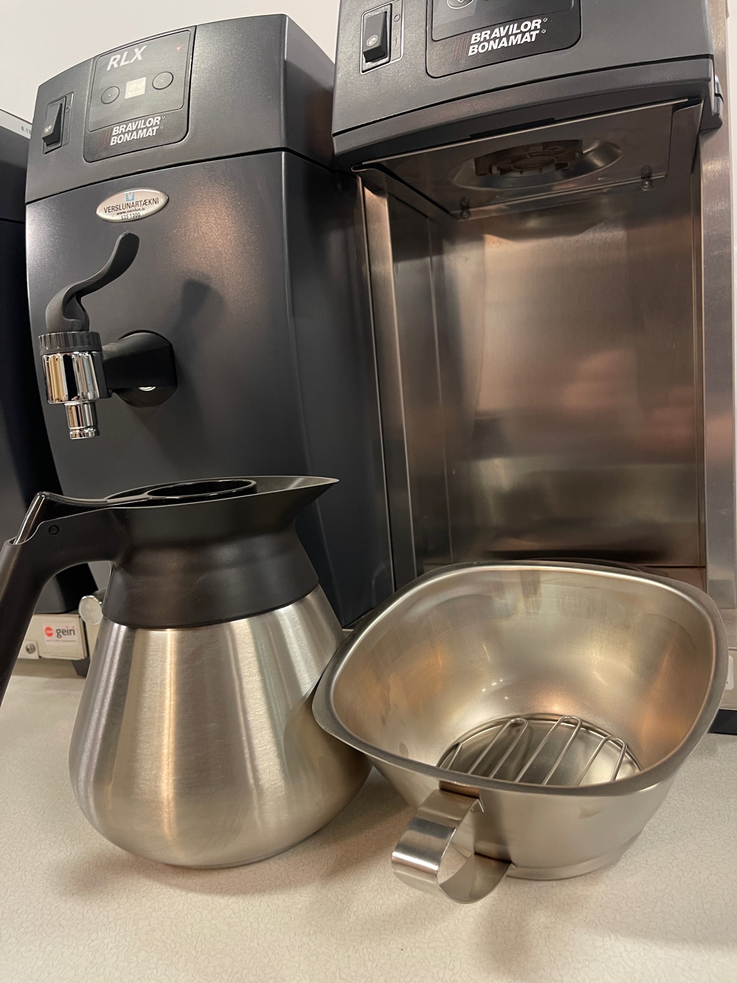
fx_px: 738
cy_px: 492
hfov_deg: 53.0
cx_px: 368
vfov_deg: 67.3
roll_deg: +5.1
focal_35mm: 26
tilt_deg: -7.1
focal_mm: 5.1
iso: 160
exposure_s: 1/50
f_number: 1.6
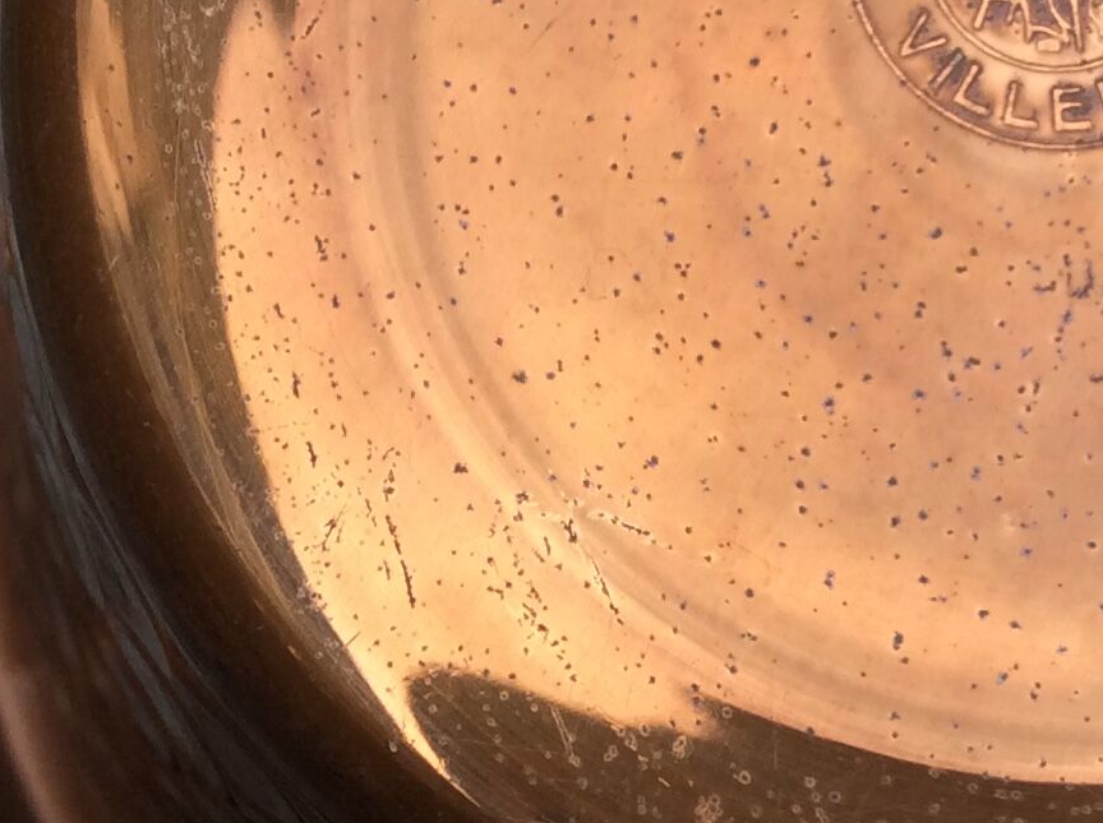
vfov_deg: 15.3
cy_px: 311
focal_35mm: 96
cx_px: 744
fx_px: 3054
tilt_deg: -78.5
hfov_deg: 20.4
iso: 32
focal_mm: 3.3
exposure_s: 1/238
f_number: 2.4
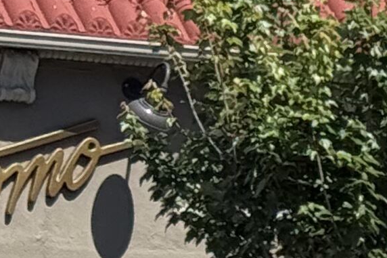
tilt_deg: -2.0
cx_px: 1178
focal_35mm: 352
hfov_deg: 5.5
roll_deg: -0.3
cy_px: 580
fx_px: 3783
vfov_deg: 3.8
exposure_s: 1/3891
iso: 64
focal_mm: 6.76
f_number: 1.78
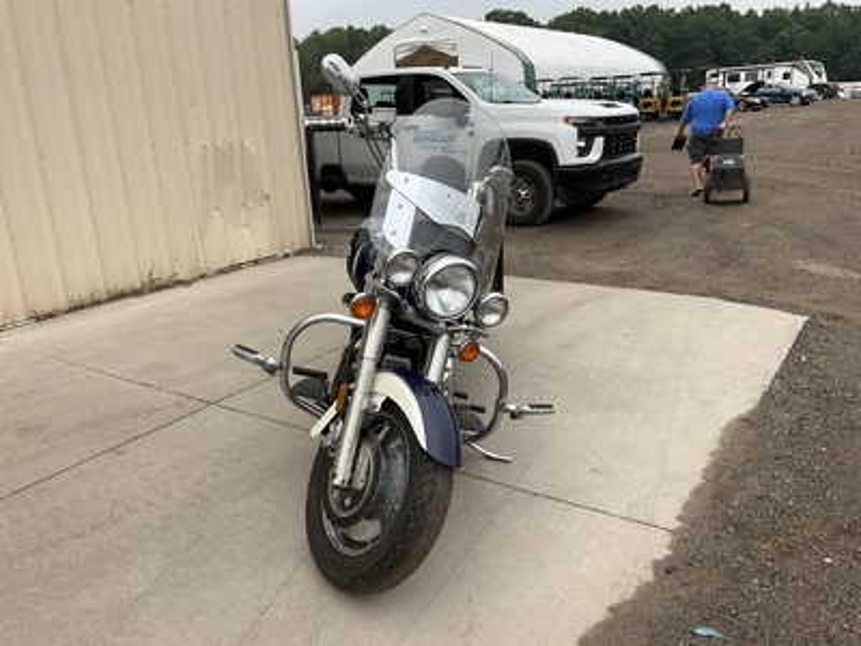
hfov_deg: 61.7
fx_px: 721
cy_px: 323
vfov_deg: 48.2
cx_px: 430
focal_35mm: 29
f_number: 1.8
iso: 20
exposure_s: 1/166
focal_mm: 3
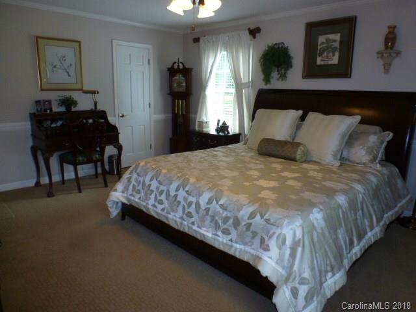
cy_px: 156
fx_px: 288
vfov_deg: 56.8
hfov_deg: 71.6
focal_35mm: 24
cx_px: 208
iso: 200
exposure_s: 1/60
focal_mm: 4.3
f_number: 3.3
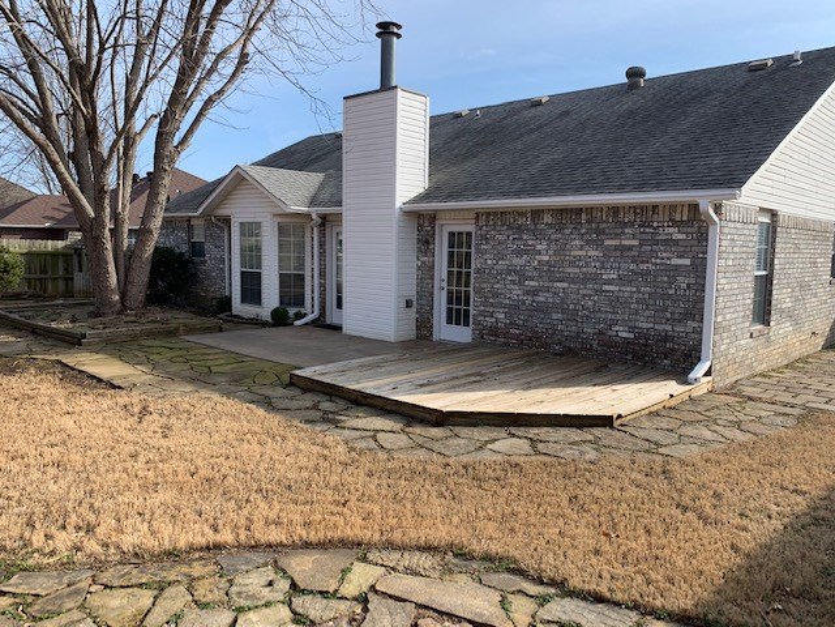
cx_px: 418
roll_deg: -0.8
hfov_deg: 67.3
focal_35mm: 26
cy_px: 314
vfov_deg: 53.1
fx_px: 627
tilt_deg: -4.3
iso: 25
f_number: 1.8
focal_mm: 4.25
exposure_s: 1/1220
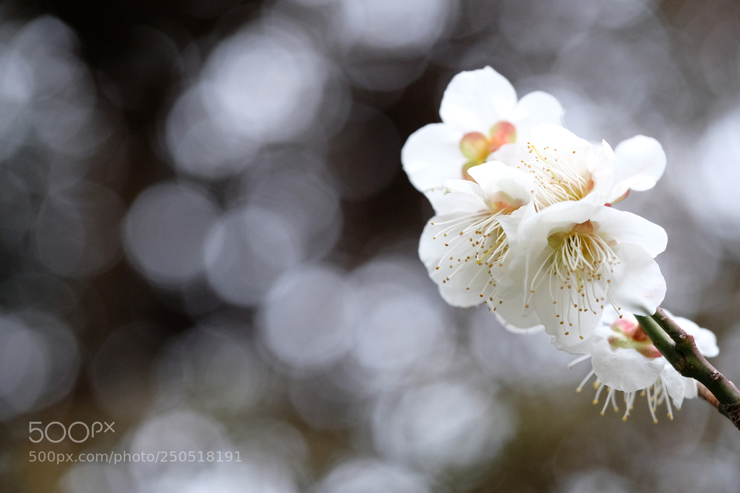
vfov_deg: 11.4
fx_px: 2466
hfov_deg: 17.1
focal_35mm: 120
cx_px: 370
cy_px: 246
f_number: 4.5
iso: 2500
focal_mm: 80
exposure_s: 1/160
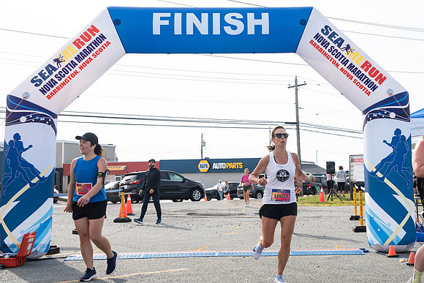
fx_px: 694
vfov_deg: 23.0
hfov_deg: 33.8
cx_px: 260
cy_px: 109
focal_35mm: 59
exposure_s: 1/3200
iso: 800
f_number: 4
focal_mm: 48
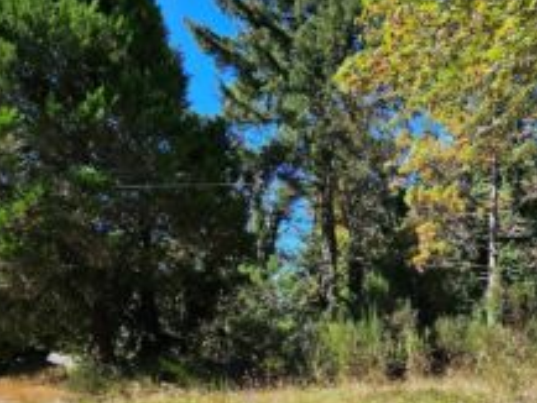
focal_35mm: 24
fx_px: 373
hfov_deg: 70.4
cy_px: 326
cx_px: 337
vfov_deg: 52.9
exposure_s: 1/1005
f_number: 2.2
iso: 50
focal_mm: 2.2
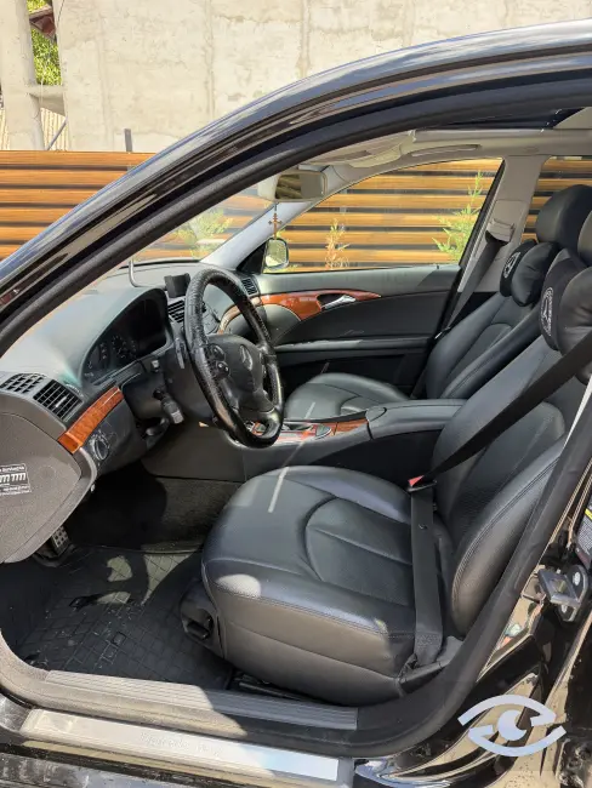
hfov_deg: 56.8
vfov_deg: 71.6
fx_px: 547
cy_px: 394
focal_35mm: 24
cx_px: 296
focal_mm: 6.76
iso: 100
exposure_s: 1/473
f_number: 1.78
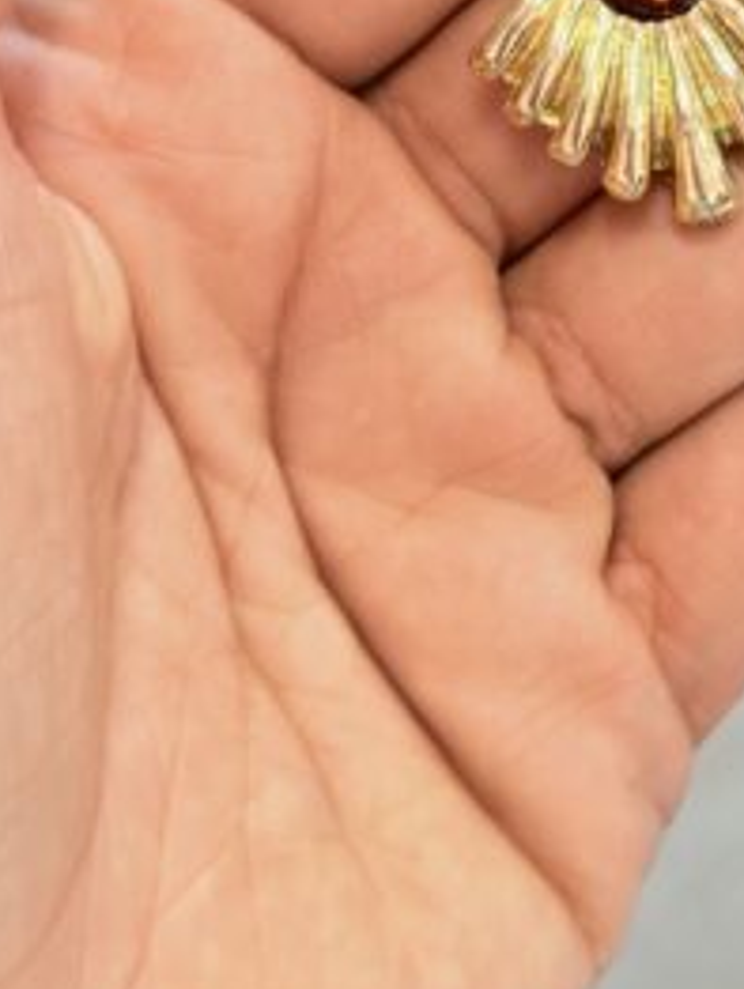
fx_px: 3004
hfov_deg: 13.9
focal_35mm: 105
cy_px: -51
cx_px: 789
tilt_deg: -60.8
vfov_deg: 18.1
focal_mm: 6.76
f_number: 1.78
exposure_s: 1/60
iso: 160
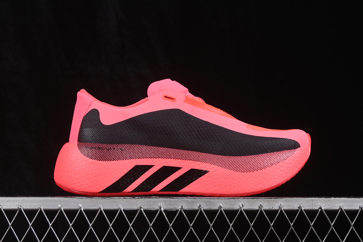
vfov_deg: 18.2
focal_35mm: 75
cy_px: 121
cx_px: 182
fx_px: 756
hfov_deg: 27.0
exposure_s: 1/80
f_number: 8
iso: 160
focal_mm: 50
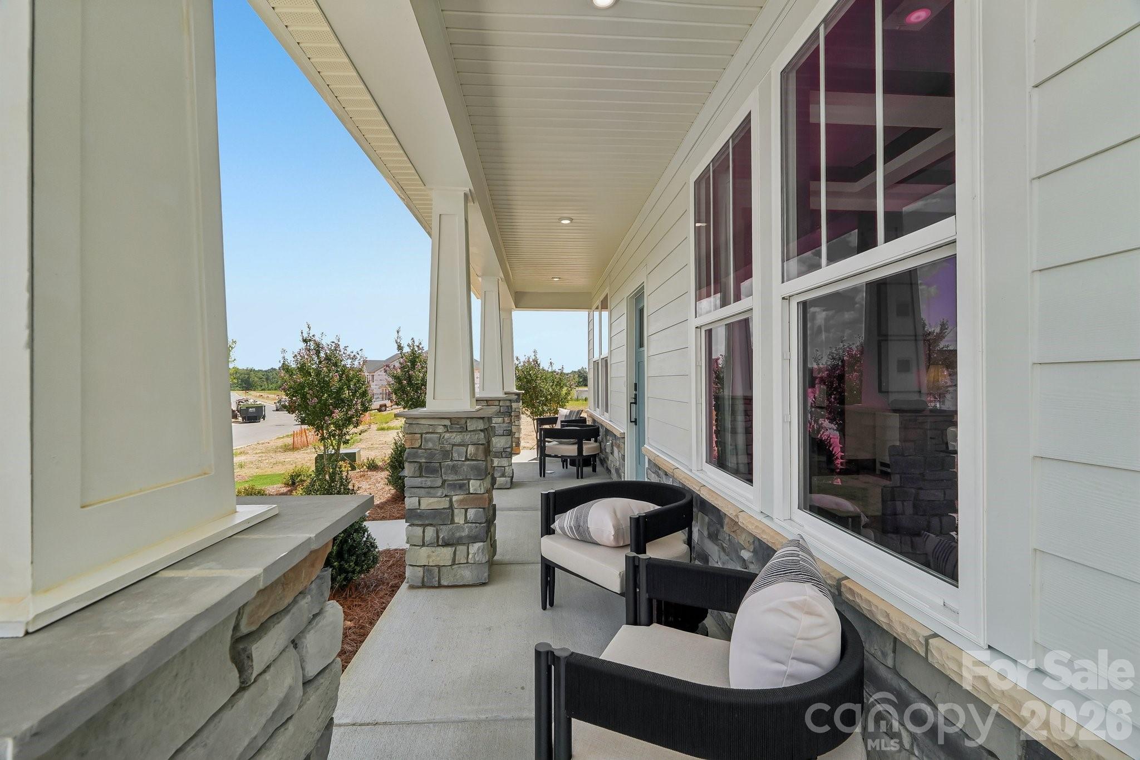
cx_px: 570
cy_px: 380
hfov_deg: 100.4
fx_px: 475
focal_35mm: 15
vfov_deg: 77.3
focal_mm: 10
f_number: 8
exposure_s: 1/125
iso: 100
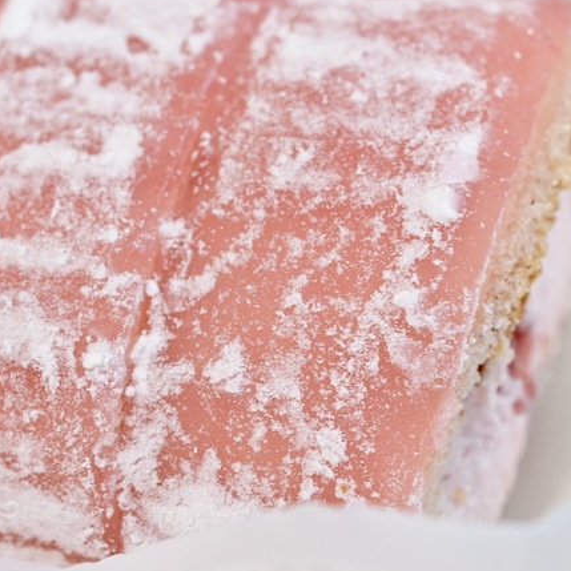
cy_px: 279
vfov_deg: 14.7
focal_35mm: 119
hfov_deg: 14.6
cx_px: 386
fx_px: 2221
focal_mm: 60
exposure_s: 1/125
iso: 6400
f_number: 8
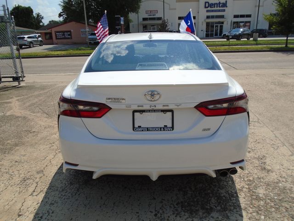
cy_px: 110
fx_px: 221
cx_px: 147
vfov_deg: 53.1
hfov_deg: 67.3
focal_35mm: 26
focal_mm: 4.6
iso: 100
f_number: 8
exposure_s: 1/320
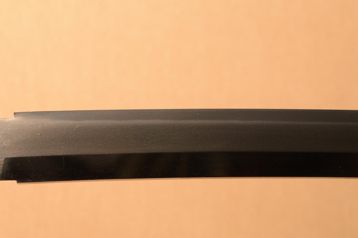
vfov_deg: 12.2
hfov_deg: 18.2
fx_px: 1118
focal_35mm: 112
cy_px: 119
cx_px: 179
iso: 400
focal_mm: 75
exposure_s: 1/2
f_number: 11
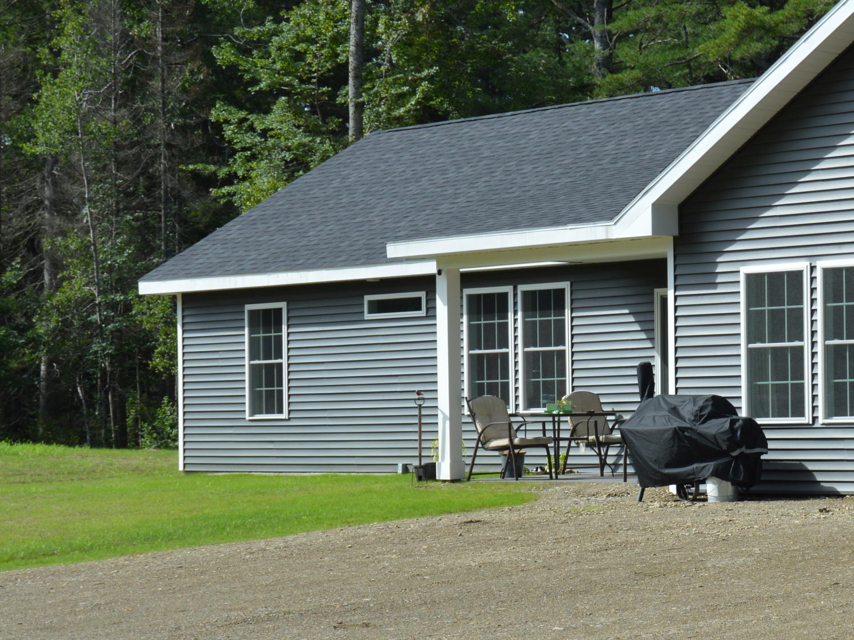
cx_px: 758
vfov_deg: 13.6
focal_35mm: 109
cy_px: 391
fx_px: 2689
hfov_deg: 17.8
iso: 100
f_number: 8
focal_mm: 38
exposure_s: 1/250
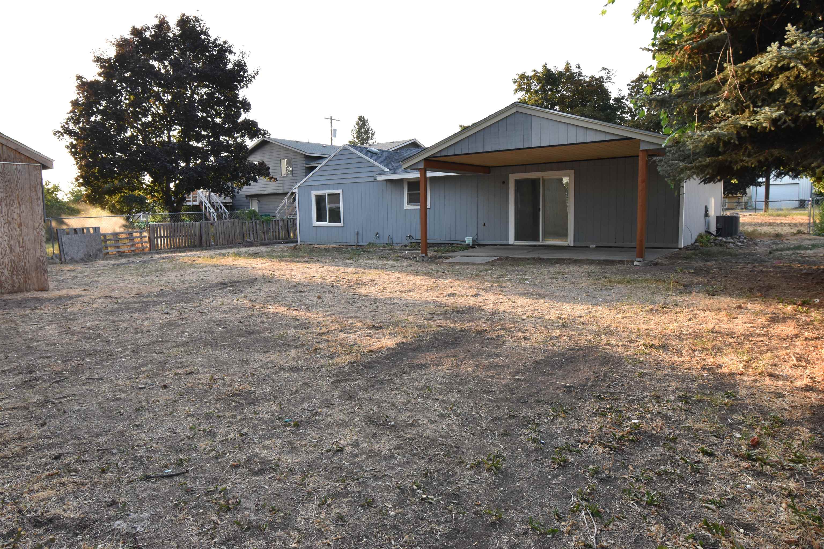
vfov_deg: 56.1
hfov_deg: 77.3
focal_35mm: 22
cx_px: 412
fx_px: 515
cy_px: 274
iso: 400
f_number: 8
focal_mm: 15
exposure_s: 1/160
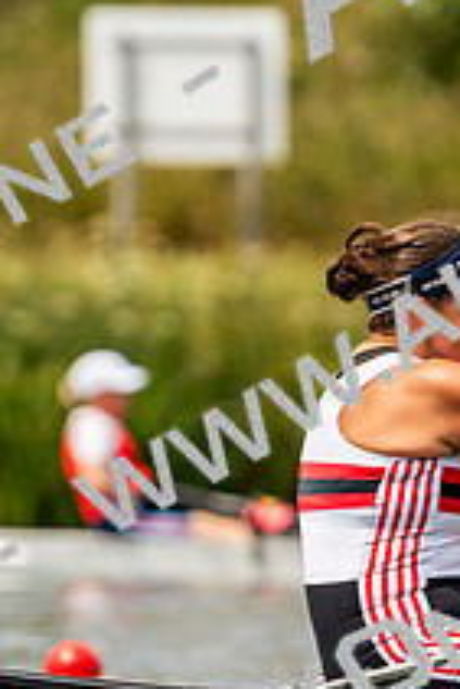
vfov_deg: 1.8
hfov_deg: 1.2
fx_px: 22042
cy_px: 540
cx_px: 476
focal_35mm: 1152
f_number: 6.3
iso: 200
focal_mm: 419
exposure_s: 1/2000
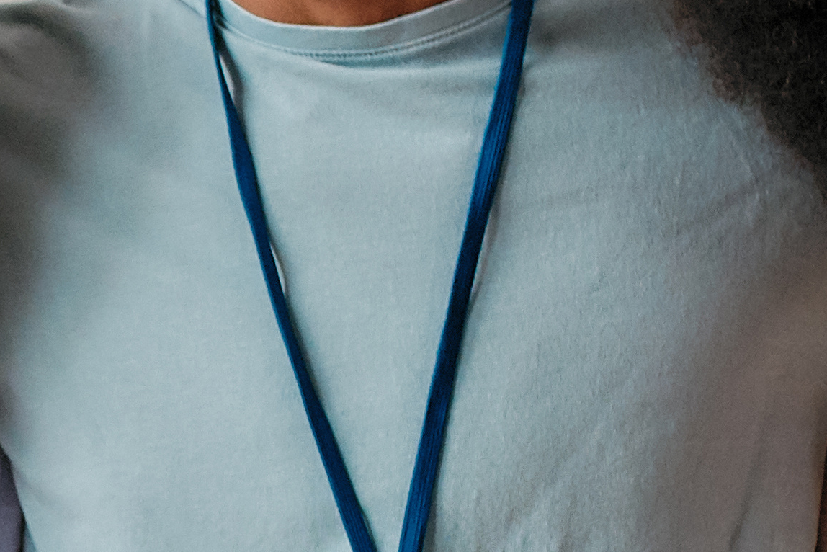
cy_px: 685
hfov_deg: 9.2
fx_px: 5009
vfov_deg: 6.3
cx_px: -314
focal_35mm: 218
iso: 800
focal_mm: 35
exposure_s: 1/160
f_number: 2.5
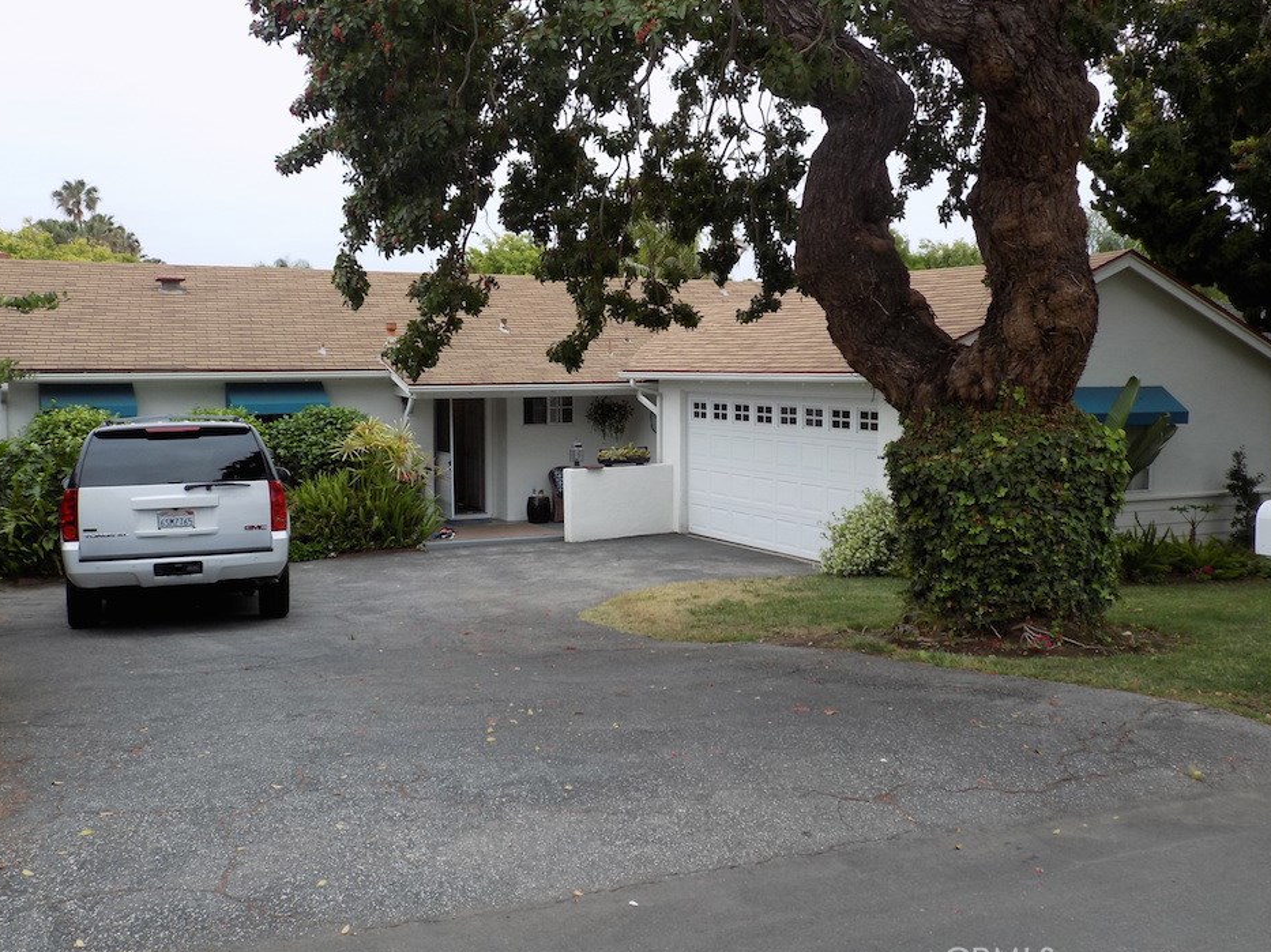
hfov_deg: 52.6
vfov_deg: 40.7
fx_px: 1285
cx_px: 628
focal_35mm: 35
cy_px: 489
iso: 80
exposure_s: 1/400
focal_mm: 6.1
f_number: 3.4
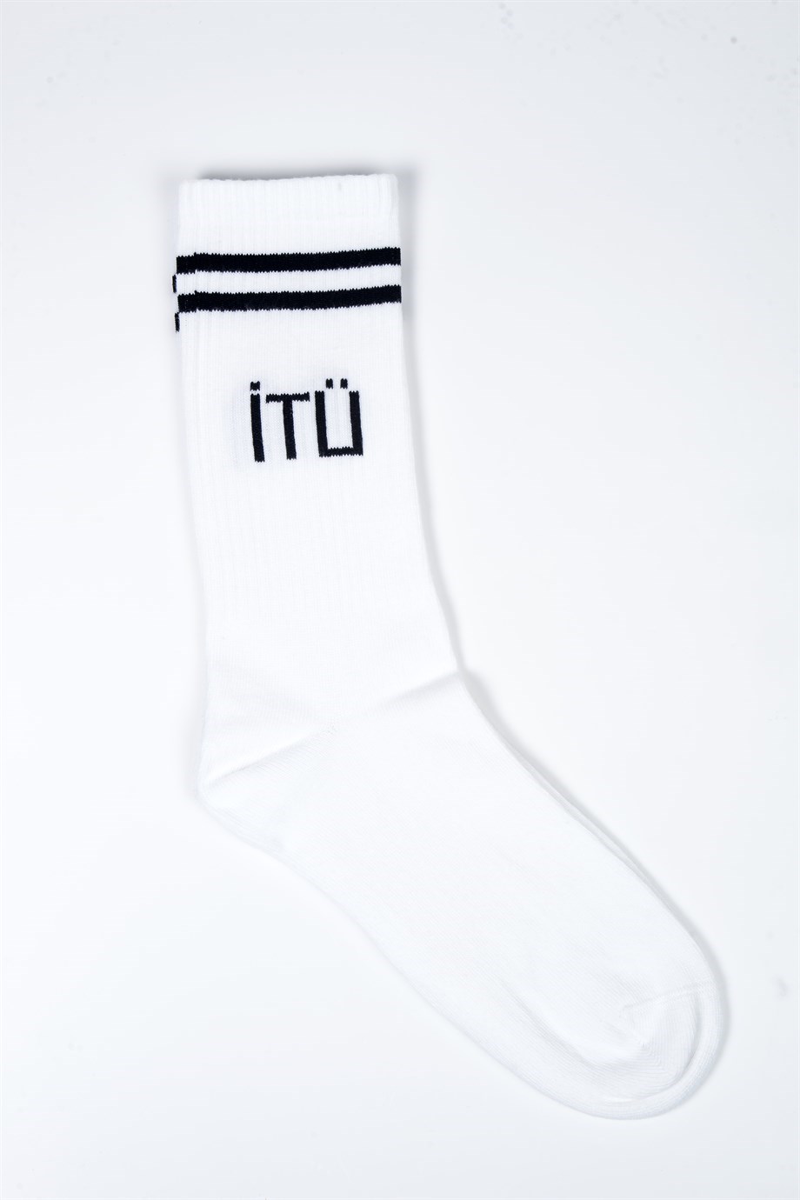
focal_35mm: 70
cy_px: 600
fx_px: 2333
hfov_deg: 19.5
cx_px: 400
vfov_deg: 28.8
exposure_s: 1/125
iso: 80
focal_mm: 70
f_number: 18
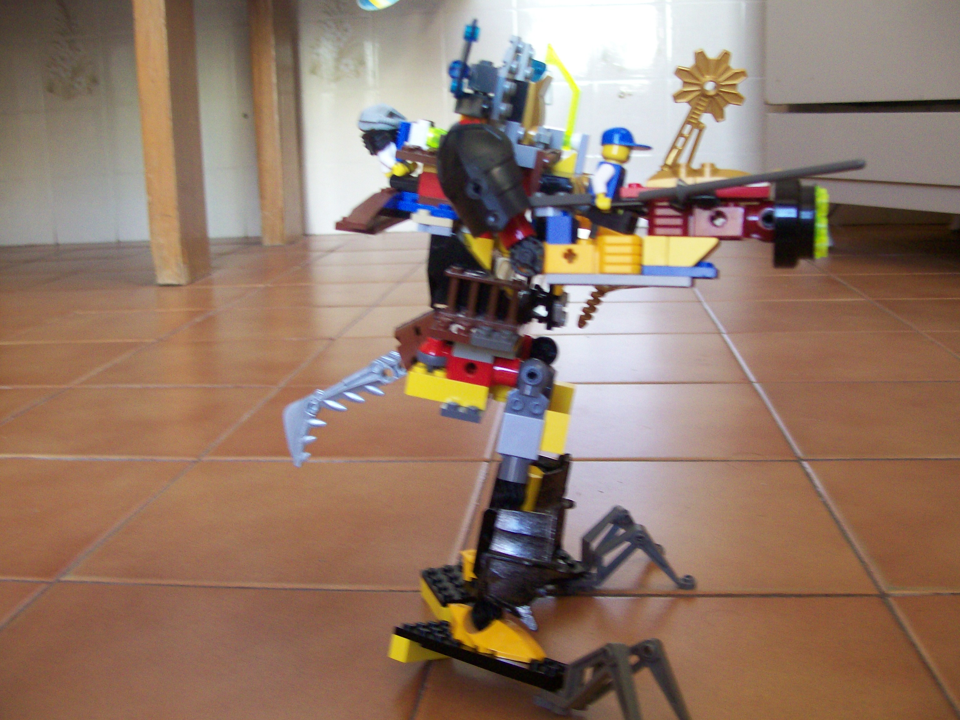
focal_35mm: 36
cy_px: 360
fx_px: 998
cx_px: 480
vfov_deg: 39.7
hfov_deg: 51.4
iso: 160
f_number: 2.7
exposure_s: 1/28.5
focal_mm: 6
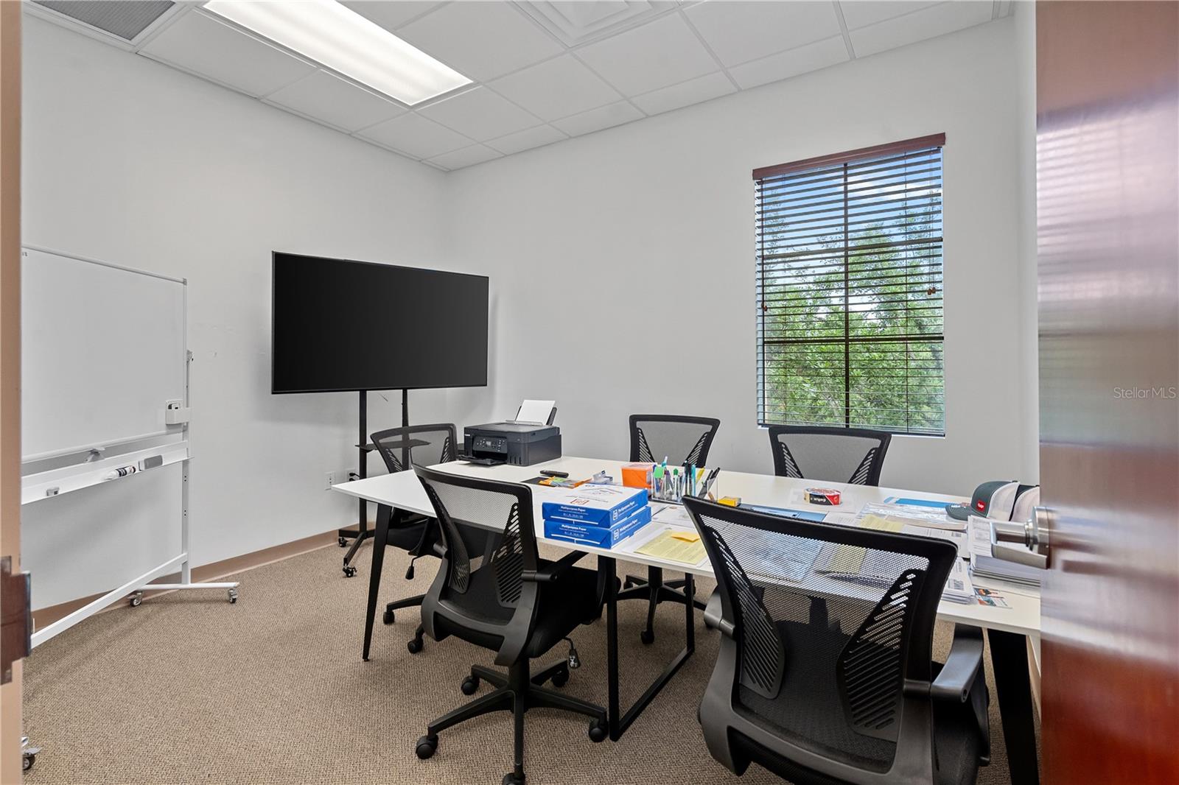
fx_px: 524
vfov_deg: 73.7
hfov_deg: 96.7
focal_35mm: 16
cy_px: 392
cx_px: 590
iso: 2500
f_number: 7.1
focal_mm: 16
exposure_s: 1/30
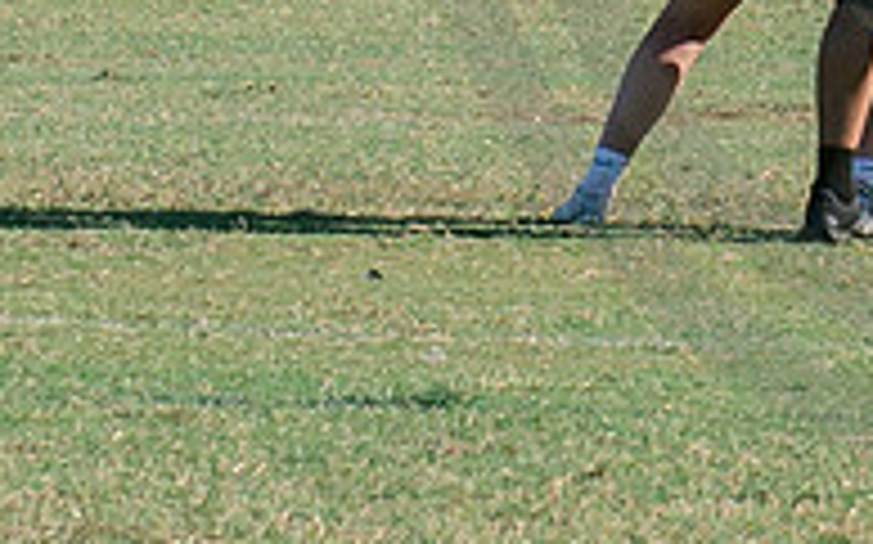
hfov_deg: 2.9
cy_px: -147
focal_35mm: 731
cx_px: 1196
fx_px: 17382
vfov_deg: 1.8
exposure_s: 1/1000
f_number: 5.6
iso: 250
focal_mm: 70
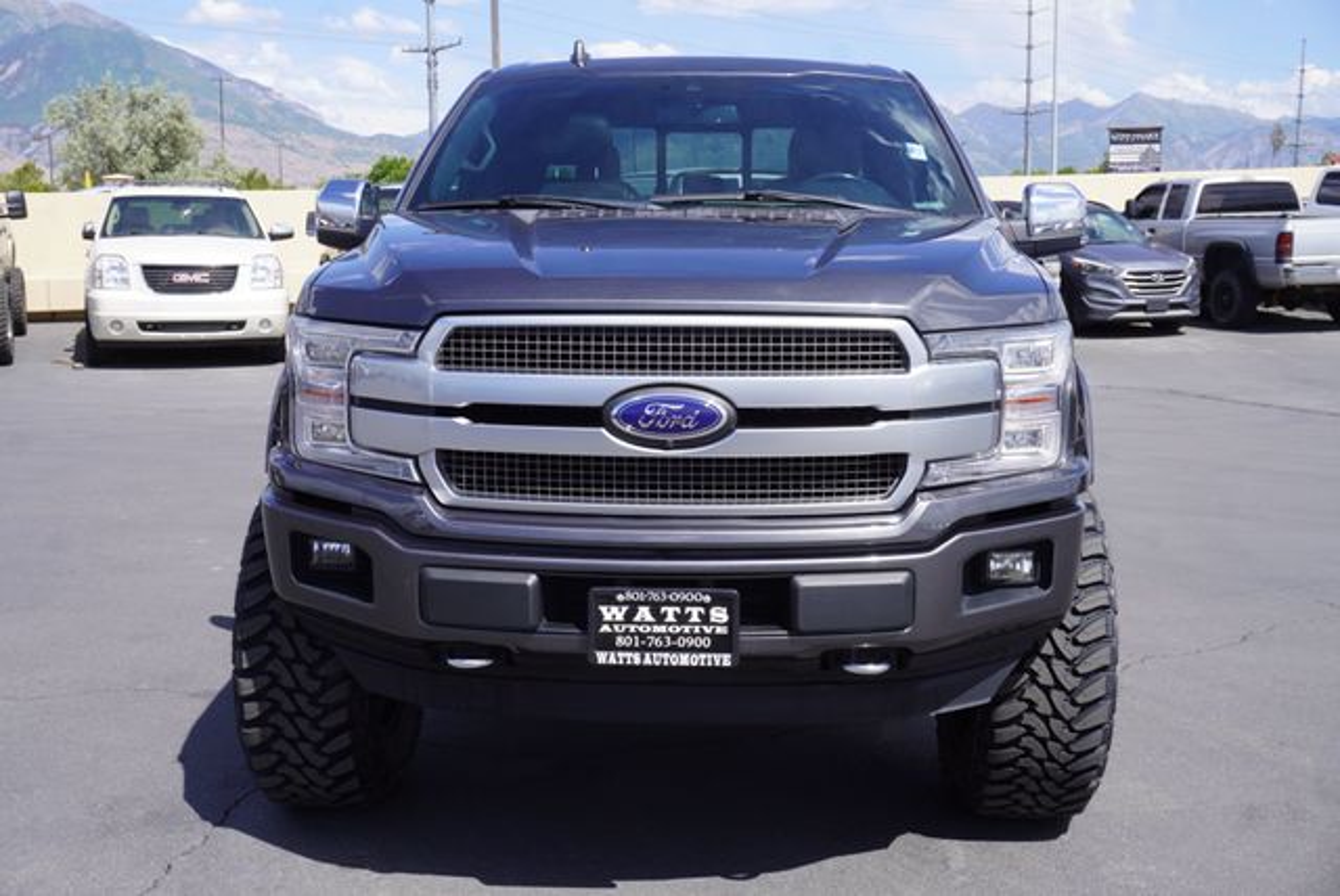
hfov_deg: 46.4
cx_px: 670
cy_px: 448
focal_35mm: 42
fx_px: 1565
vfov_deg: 32.0
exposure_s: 1/125
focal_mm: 28
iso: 100
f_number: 10
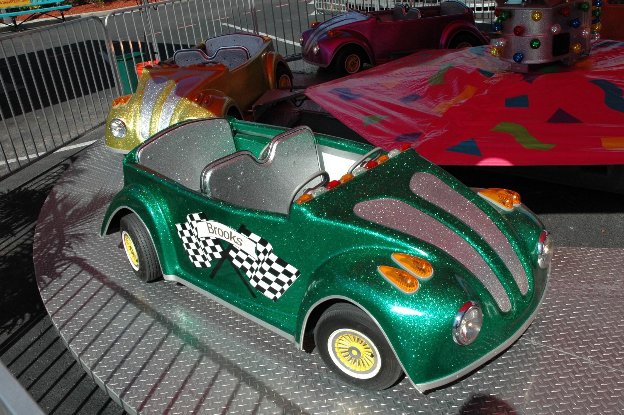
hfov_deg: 53.2
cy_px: 208
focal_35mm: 36
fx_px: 623
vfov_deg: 36.8
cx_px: 312
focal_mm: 24
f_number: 11
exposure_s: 1/500
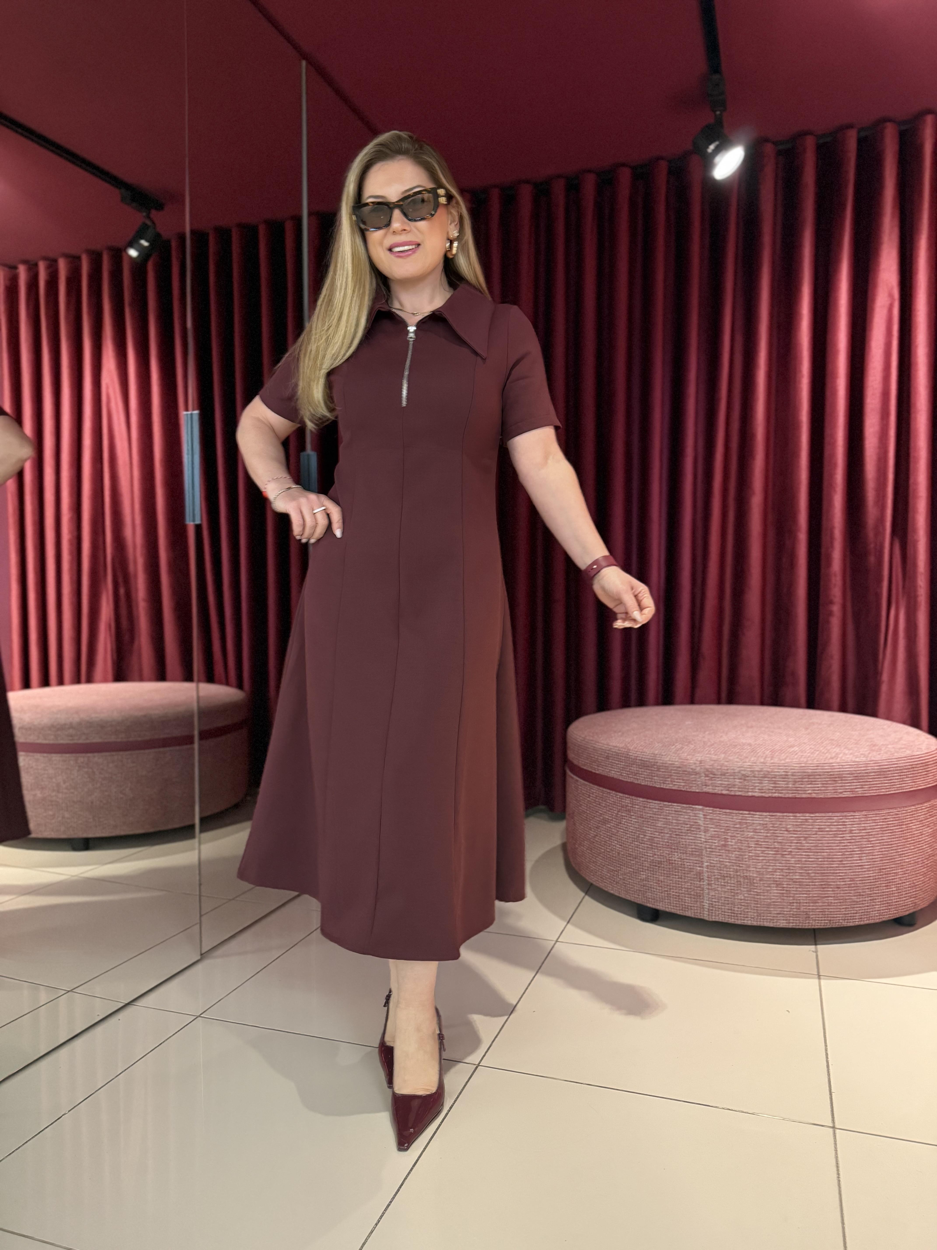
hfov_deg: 56.8
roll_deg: +0.1
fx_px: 866
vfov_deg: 71.6
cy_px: 625
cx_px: 468
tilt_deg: -2.2
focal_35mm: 24
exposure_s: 1/50
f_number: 1.78
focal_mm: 6.76
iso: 640
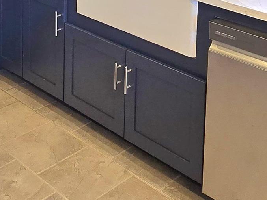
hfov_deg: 32.5
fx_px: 455
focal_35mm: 59
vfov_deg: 20.8
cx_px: 167
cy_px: -107
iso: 160
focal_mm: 2.2
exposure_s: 1/60.2
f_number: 2.2
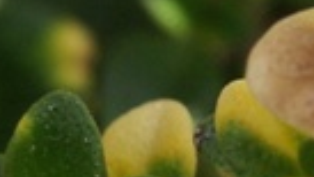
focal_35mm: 1190
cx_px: 623
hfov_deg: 1.8
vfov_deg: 1.0
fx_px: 9906
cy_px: 583
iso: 100
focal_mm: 50.48
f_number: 6.7
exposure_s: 1/180
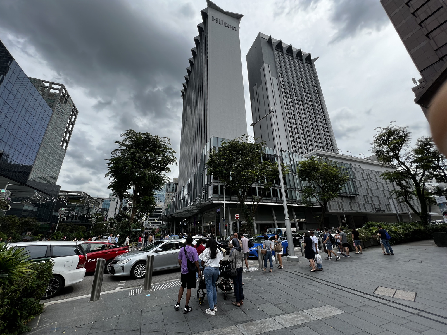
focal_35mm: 13
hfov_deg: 106.2
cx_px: 224
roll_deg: +1.8
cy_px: 168
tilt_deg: +19.7
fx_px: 168
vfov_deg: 89.9
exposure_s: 1/889
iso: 32
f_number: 1.8
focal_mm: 1.57
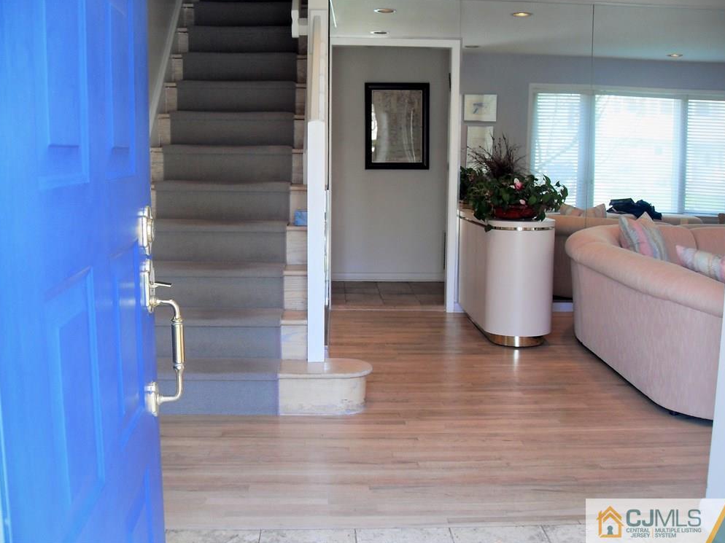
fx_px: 733
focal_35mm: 35
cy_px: 265
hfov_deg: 52.6
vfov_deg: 40.7
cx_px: 361
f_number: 2.8
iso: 100
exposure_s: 1/45
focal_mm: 6.3
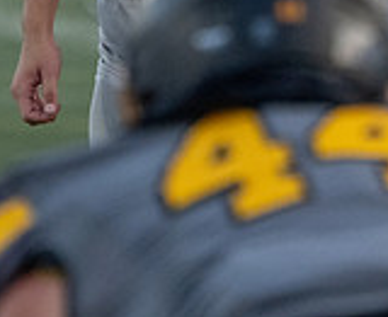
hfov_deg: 1.4
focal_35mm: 1393
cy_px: -264
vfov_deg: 1.1
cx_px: 123
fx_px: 16144
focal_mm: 294
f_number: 5.6
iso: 2500
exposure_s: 1/1000
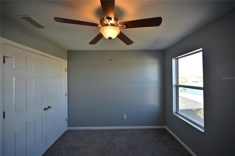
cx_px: 118
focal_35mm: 14
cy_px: 78
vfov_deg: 81.1
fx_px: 91
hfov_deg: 104.3
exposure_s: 1/250
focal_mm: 14
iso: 200
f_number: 4.5
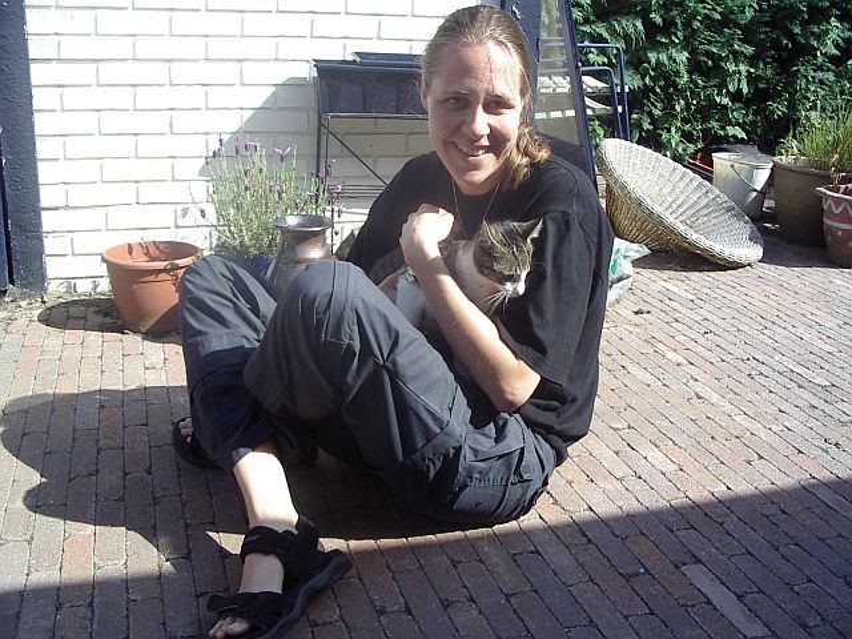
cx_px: 426
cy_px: 320
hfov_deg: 49.0
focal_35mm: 38
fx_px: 935
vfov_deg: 37.7
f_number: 4.8
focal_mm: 5.8
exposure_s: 1/160
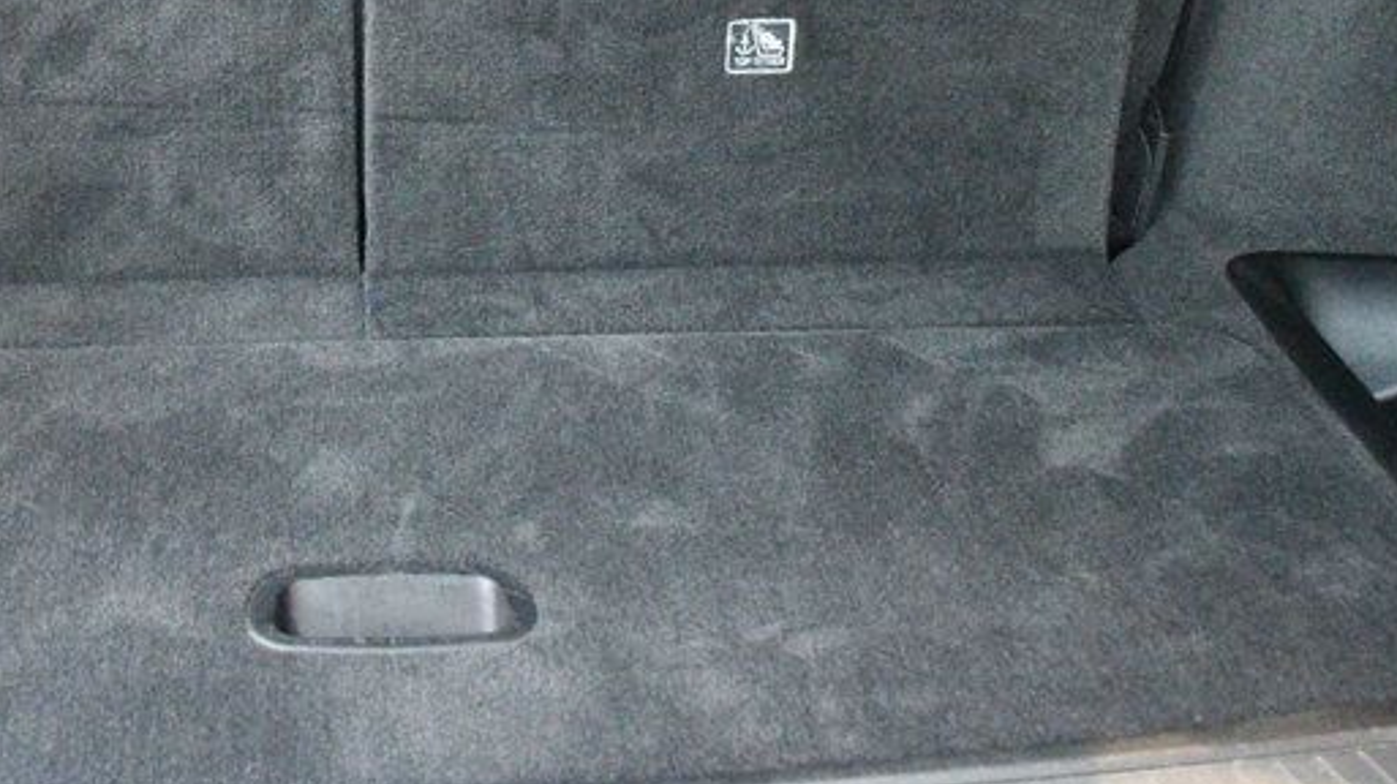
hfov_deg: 30.1
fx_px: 2555
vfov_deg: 16.8
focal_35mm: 69
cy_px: -101
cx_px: 340
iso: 11400
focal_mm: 22
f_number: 3.5
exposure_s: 1/60
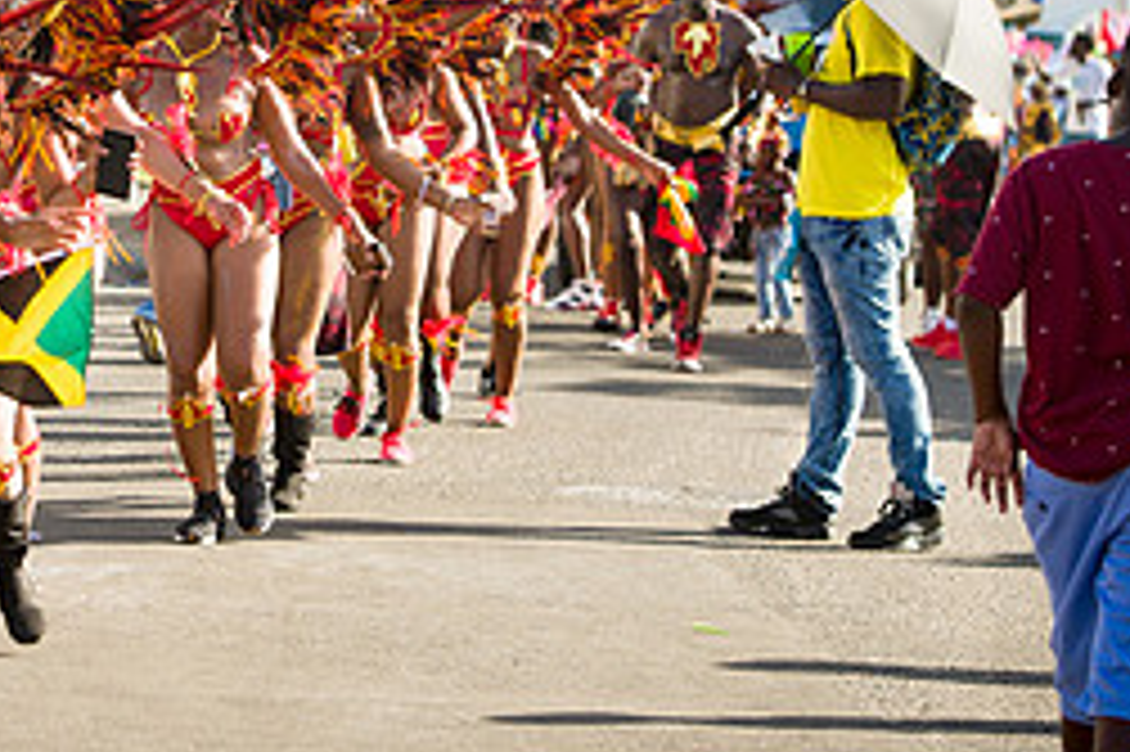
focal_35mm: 208
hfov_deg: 9.8
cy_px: 113
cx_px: 90
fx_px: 6524
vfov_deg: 6.6
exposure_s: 1/200
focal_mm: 90
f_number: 5.6
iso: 100
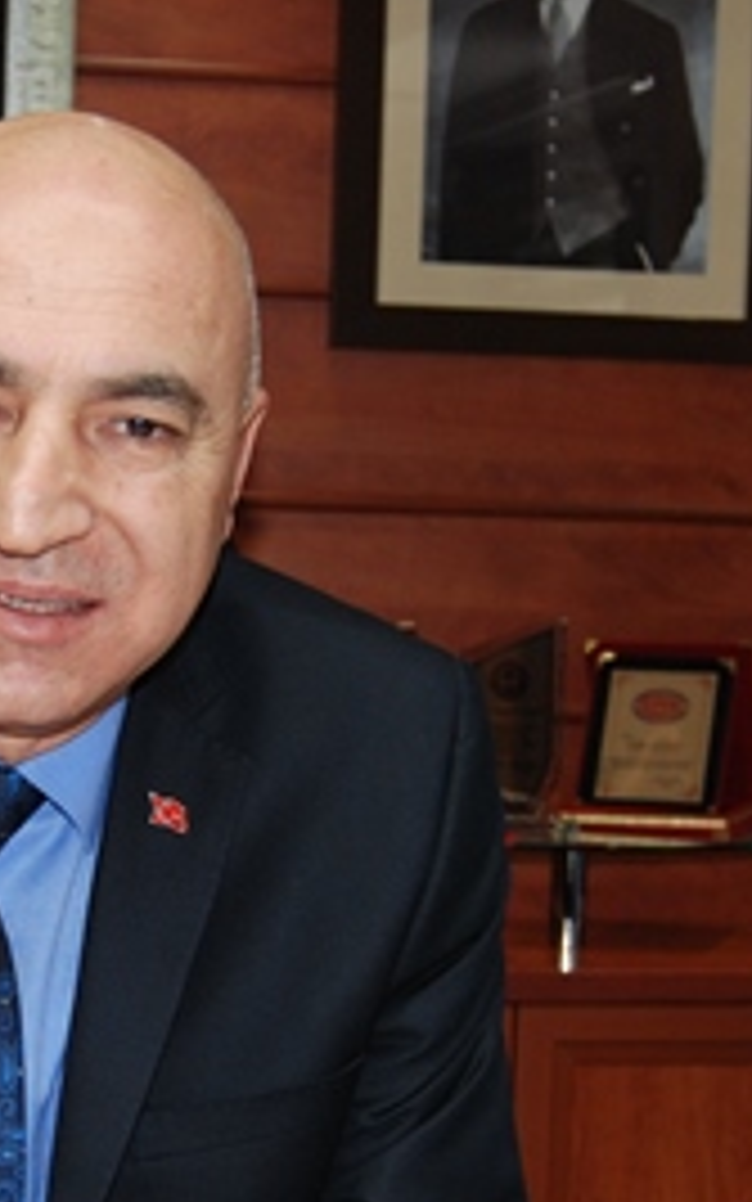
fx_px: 2760
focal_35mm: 84
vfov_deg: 24.5
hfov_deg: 15.3
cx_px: 63
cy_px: 797
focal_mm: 23
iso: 400
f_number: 4
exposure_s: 1/60
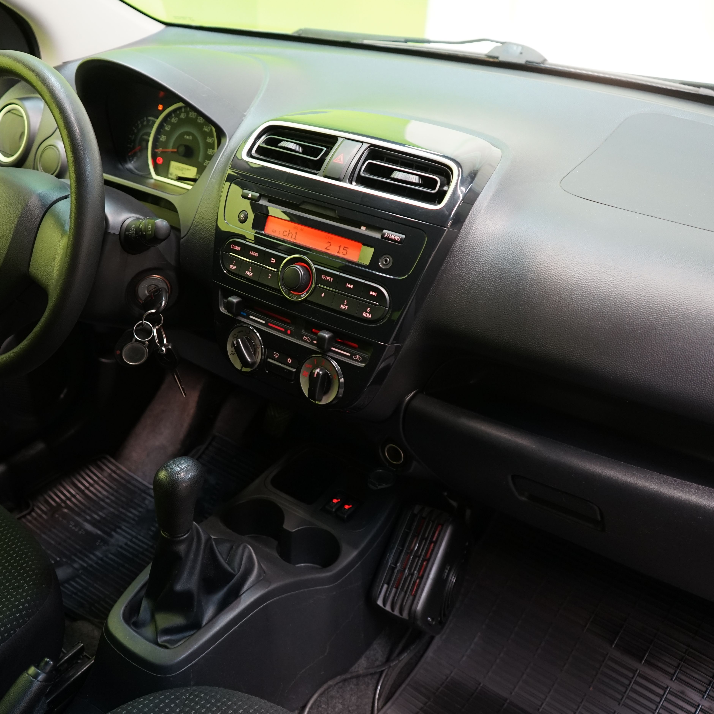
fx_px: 887
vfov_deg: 43.8
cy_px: 376
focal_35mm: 38
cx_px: 275
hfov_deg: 43.6
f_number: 3.5
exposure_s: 1/30
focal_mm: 28
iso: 1000
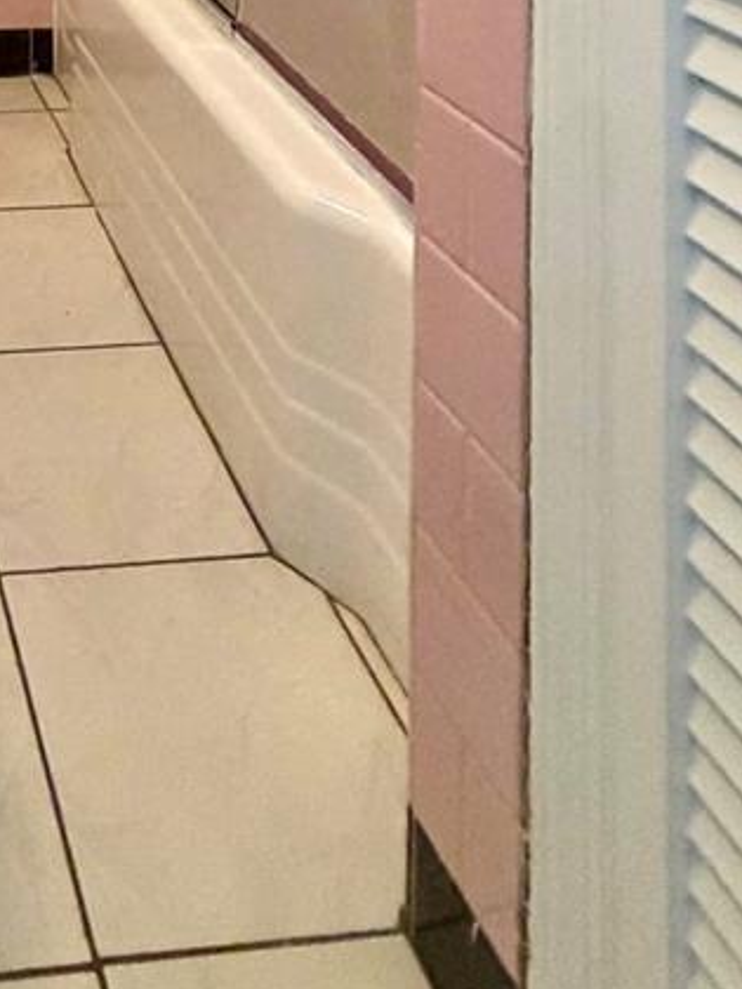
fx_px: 1143
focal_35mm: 40
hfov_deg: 30.4
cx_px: -155
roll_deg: +0.1
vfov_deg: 30.9
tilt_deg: +0.0
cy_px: -414
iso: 320
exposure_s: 1/120
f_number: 2.2
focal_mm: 2.22
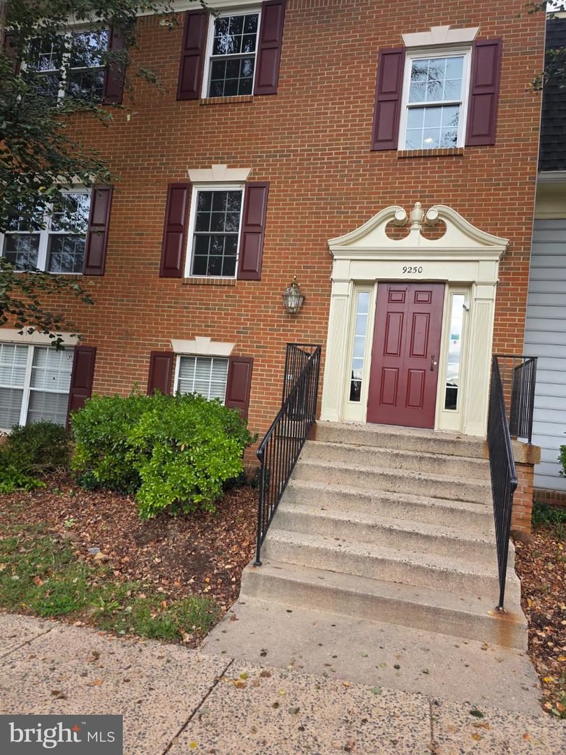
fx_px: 501
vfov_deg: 73.9
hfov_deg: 58.9
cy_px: 378
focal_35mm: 23
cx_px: 283
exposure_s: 1/180
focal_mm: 6.3
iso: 25
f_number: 1.7
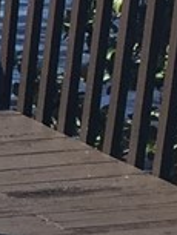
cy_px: 80
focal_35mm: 303
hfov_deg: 4.3
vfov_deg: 6.5
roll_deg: -1.2
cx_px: -679
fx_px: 2063
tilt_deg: -13.8
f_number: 2.2
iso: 32
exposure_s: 1/1319
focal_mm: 4.15
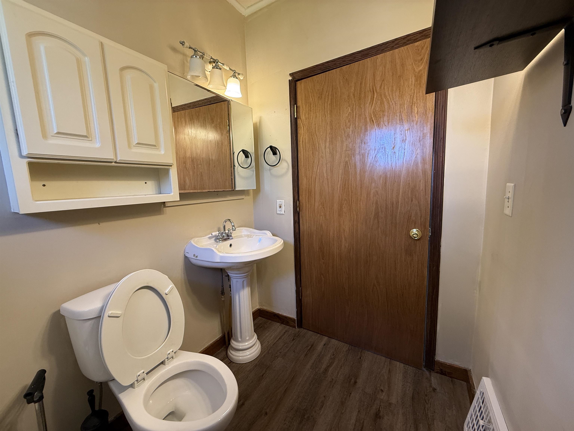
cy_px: 216
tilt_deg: -7.4
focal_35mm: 14
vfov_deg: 85.7
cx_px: 287
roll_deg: +2.2
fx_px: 232
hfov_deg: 102.1
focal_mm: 2.22
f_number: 2.2
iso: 160
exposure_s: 1/60
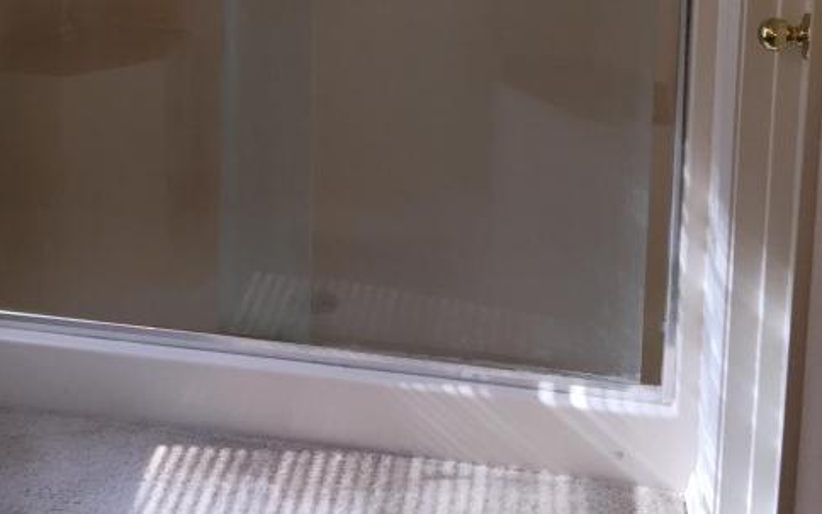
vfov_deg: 18.9
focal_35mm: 65
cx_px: 268
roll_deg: -1.0
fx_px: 1457
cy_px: -109
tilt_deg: -9.5
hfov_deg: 31.2
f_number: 2.2
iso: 40
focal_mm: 4.15
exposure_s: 1/120
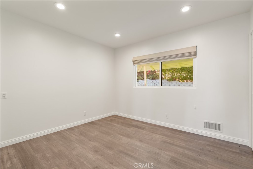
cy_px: 84
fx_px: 112
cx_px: 126
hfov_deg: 96.7
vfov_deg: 73.8
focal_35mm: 16
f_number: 9
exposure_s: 1/10
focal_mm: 16
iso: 800
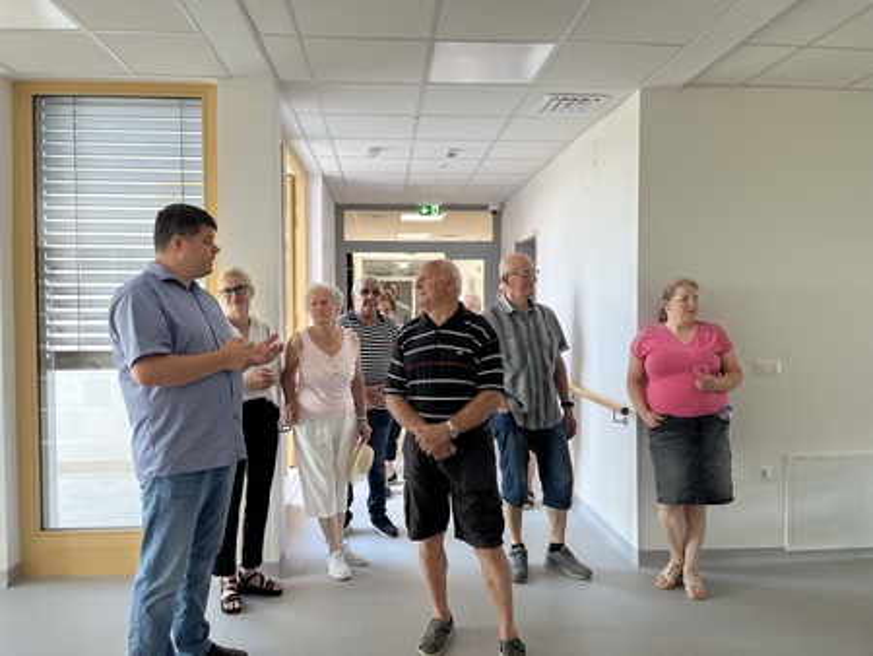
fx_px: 656
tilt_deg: -1.8
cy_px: 328
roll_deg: +0.1
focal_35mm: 26
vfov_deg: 53.1
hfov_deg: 67.3
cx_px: 436
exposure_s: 1/122
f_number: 1.6
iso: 80
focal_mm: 5.1
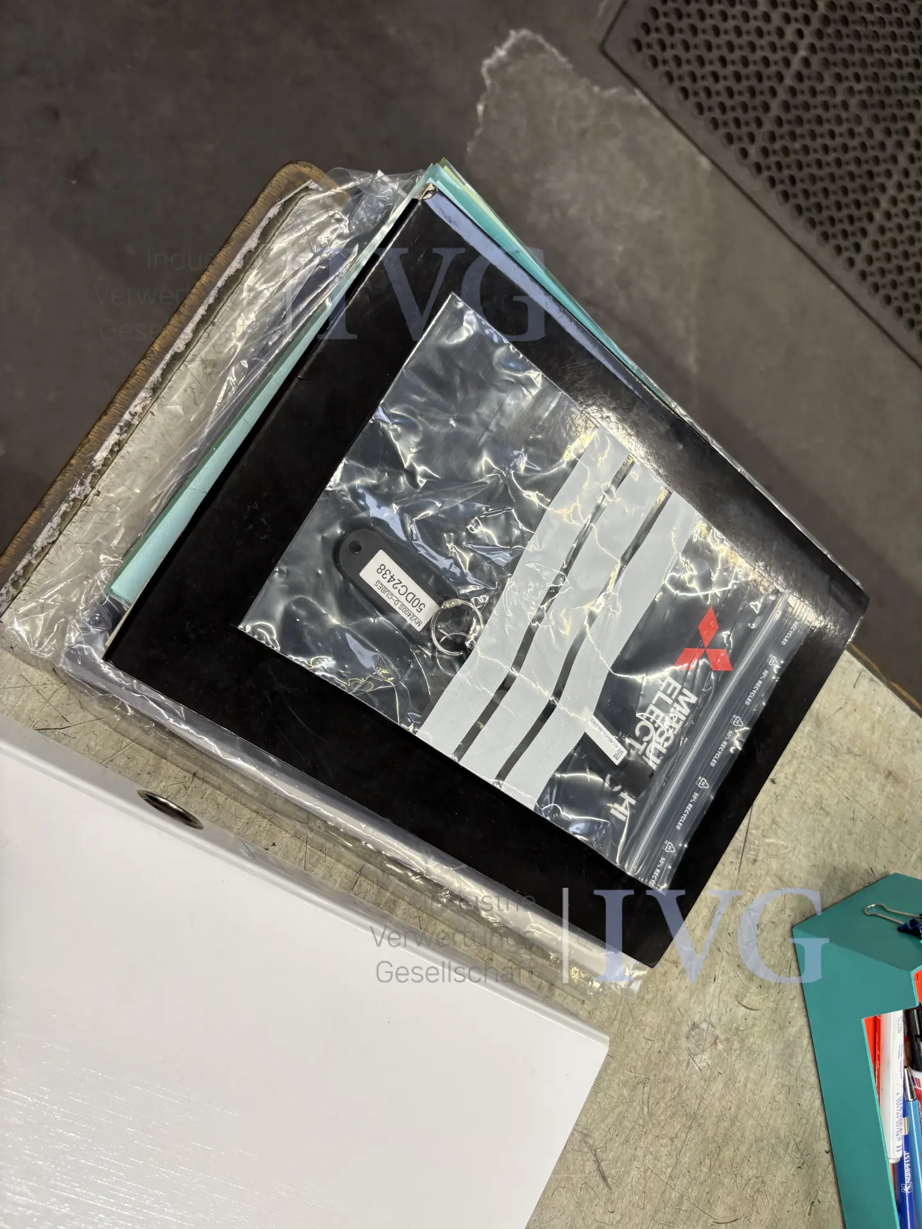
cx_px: 461
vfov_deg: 67.3
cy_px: 614
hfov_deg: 53.1
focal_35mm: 26
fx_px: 923
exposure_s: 1/100
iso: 40
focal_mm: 5.96
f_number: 1.6
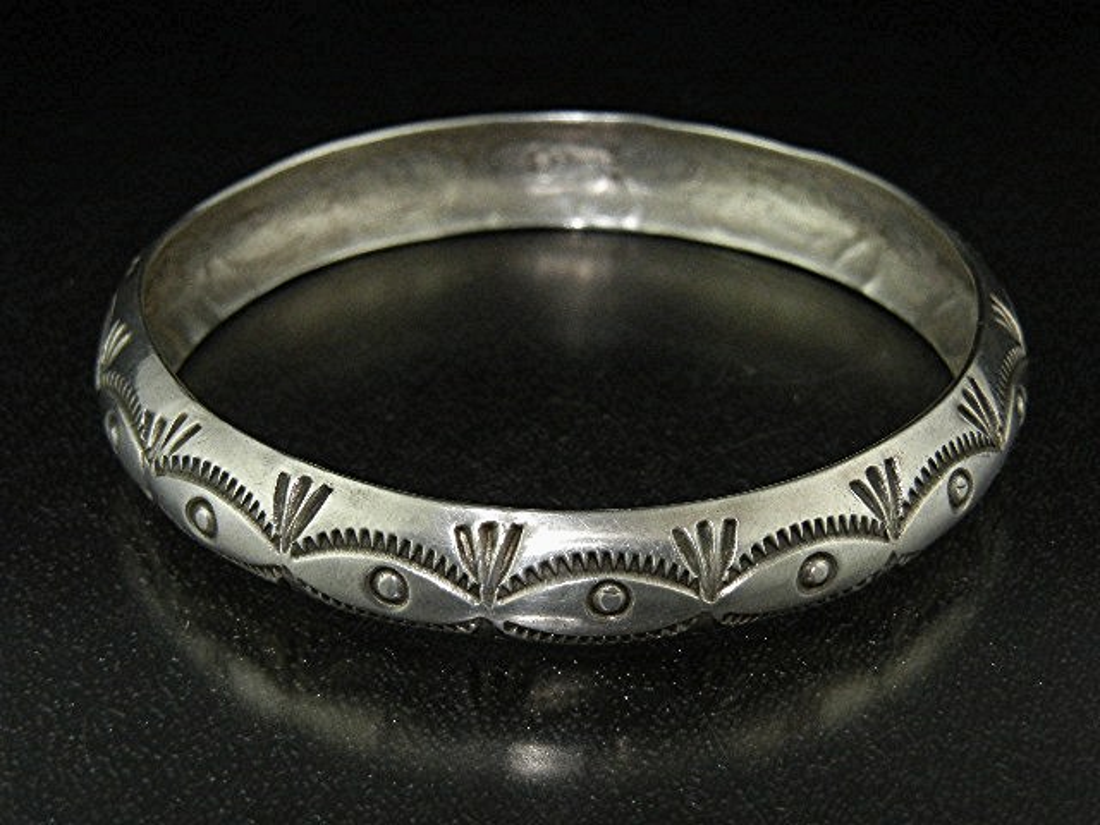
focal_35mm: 59
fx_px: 1875
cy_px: 412
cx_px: 550
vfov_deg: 24.8
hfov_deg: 32.7
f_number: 8
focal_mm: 10.6
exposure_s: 1/30
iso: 498
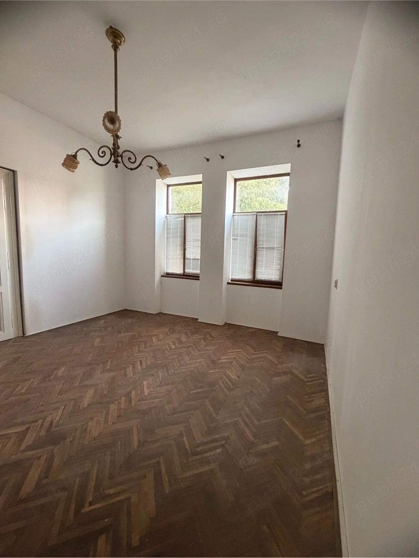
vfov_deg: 102.1
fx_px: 226
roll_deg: -3.0
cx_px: 210
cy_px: 279
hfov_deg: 85.7
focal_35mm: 14
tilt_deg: -5.7
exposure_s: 1/60
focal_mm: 2.22
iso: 500
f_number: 2.2
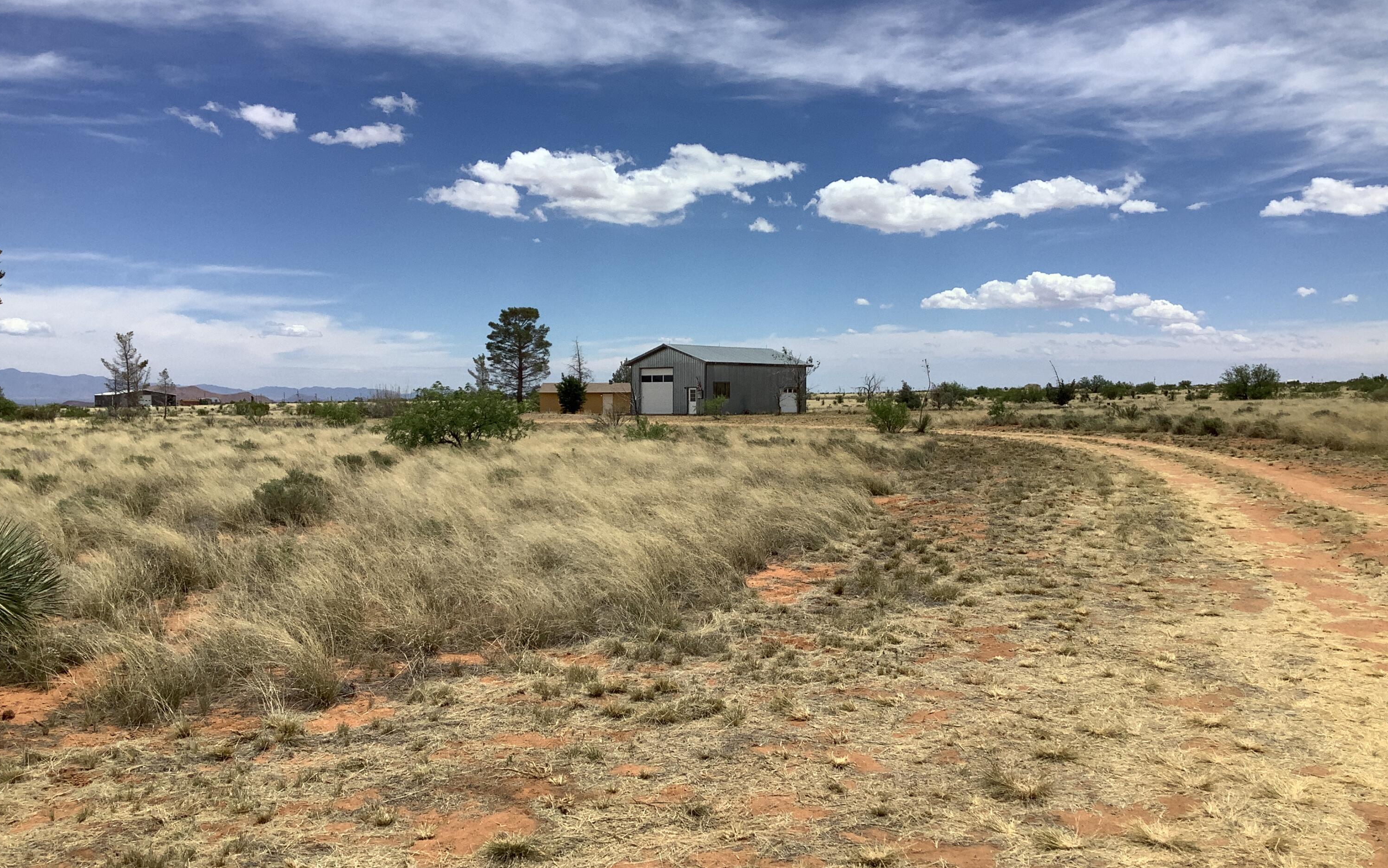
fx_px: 1248
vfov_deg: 38.3
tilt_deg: -1.6
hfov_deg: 58.1
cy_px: 446
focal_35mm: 33
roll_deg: +0.1
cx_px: 693
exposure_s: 1/2717
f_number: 2.4
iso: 25
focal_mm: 3.3
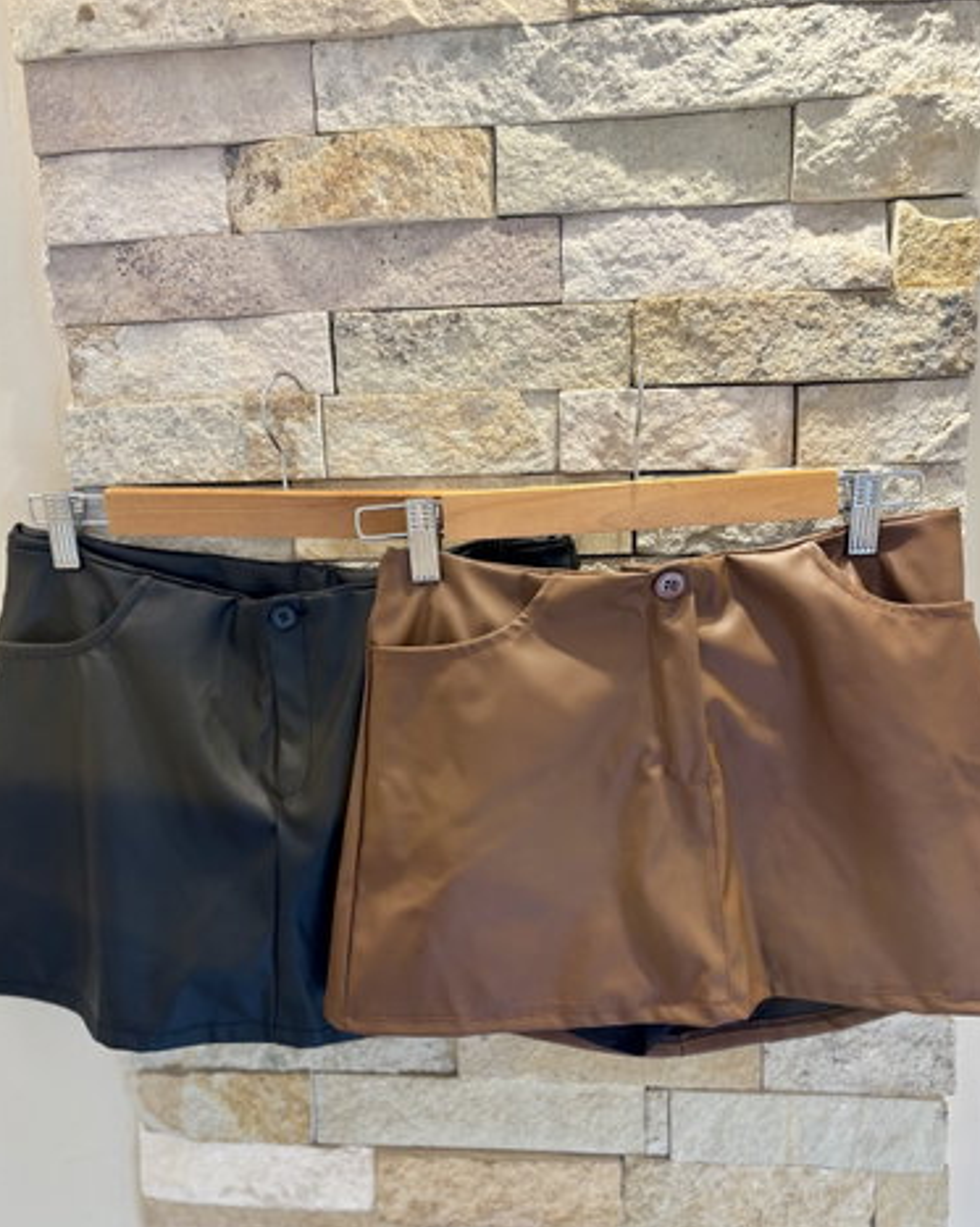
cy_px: 645
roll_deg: +2.0
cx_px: 512
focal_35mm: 29
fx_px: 1052
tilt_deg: -10.0
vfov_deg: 60.4
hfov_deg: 49.9
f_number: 1.6
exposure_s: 1/50
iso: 80
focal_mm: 5.96
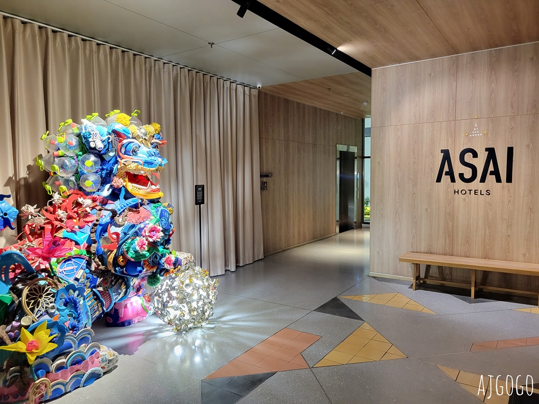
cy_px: 202
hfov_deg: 67.3
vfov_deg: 53.1
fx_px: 405
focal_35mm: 26
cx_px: 270
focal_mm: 5.4
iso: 800
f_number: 1.8
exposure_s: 1/25
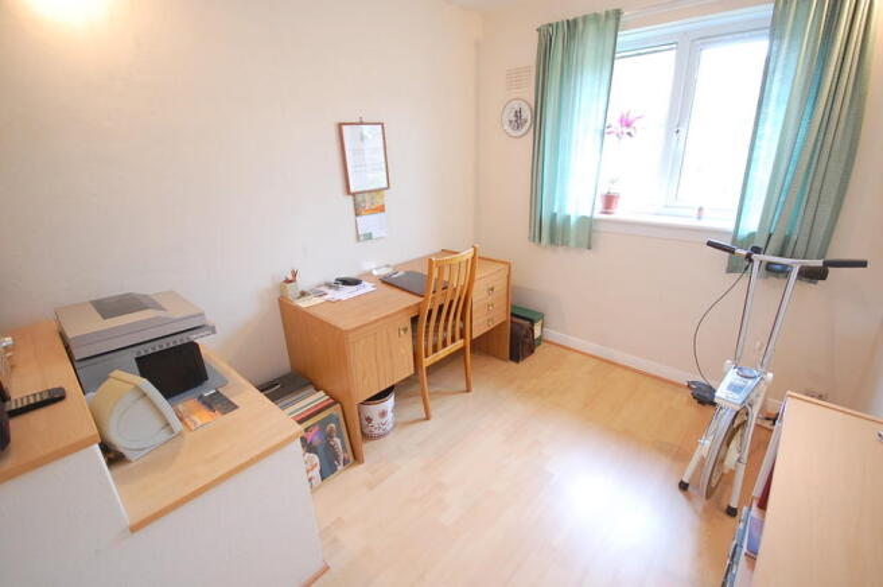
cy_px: 294
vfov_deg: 77.2
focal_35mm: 15
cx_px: 442
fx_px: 368
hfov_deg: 100.4
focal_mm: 10
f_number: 4
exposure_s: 1/15
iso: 800
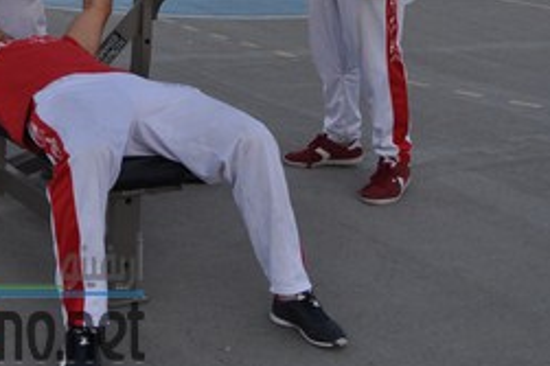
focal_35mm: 84
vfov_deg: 15.7
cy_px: -47
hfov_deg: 23.2
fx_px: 1282
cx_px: 4
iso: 200
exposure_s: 1/125
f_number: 5.6
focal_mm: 22
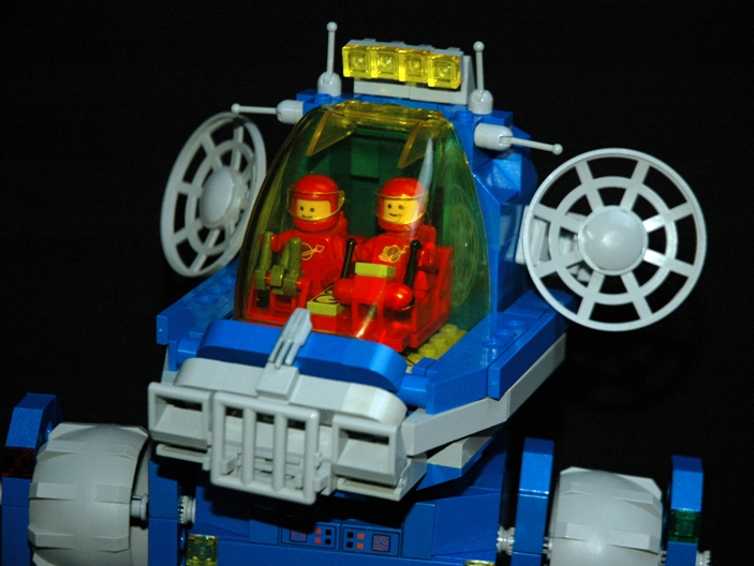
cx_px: 416
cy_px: 282
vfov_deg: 13.9
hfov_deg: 18.4
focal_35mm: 107
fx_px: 2322
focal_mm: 65
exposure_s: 1/60
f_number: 4.5
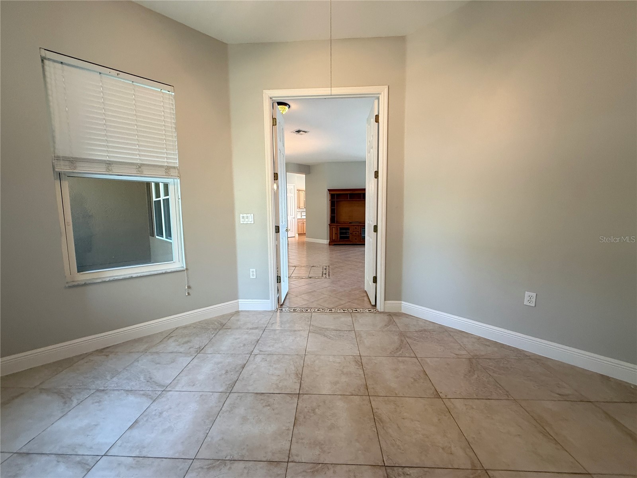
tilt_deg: -5.9
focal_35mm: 14
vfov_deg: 85.7
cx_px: 318
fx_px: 258
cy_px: 239
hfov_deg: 102.1
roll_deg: +0.9
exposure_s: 1/60
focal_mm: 2.22
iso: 250
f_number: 2.2
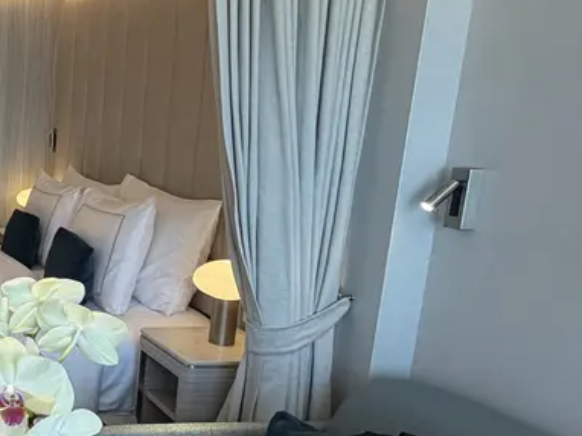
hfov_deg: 31.8
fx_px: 739
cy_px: 279
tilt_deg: -12.5
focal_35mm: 44
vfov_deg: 32.6
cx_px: -192
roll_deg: +1.3
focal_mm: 2.22
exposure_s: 1/108
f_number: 2.2
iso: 250
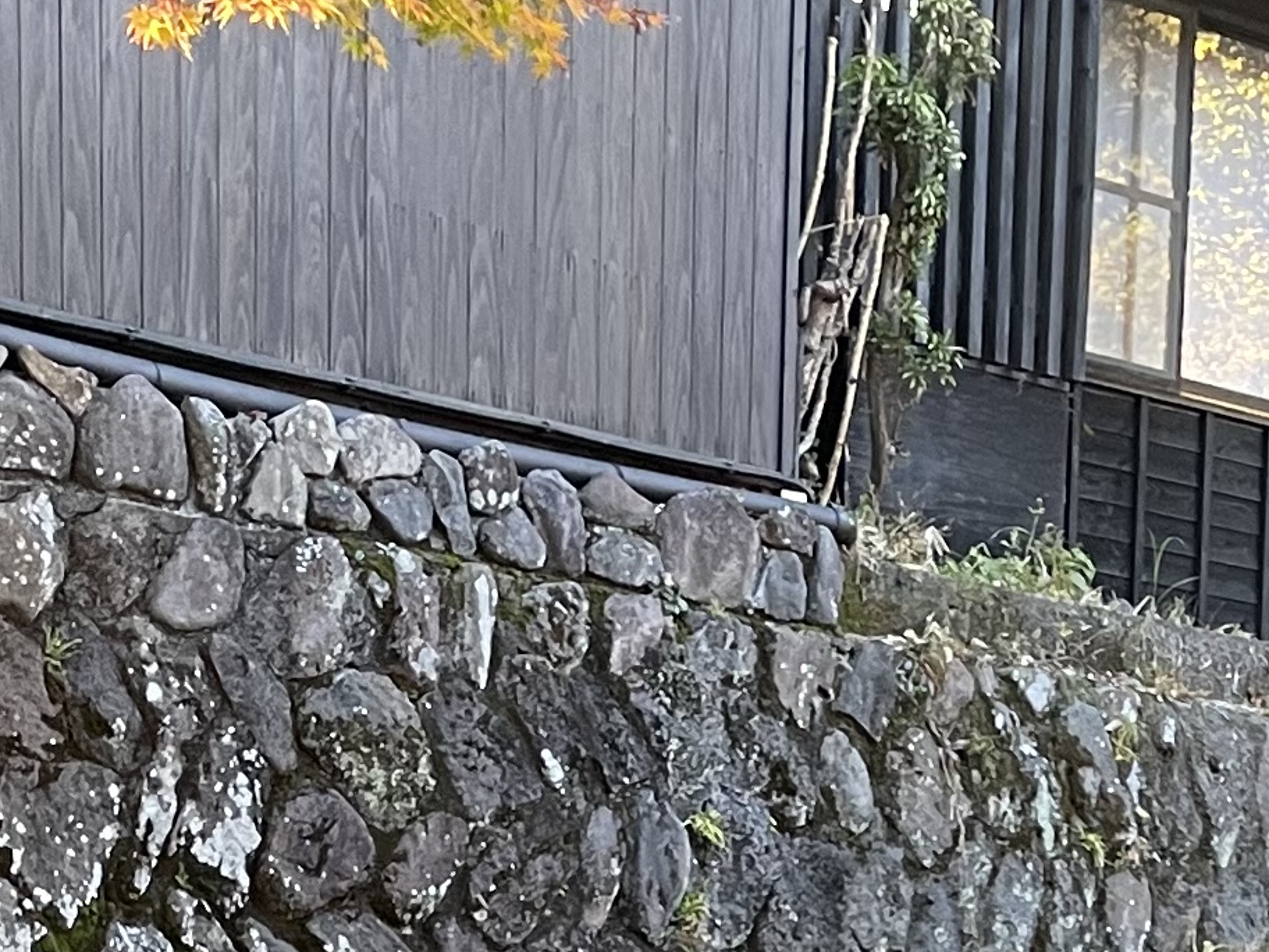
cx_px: 1005
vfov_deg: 11.3
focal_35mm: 115
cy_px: 2063
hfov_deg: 17.0
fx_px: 4216
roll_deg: -1.6
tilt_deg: -10.7
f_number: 1.6
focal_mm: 4.2
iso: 125
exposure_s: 1/94
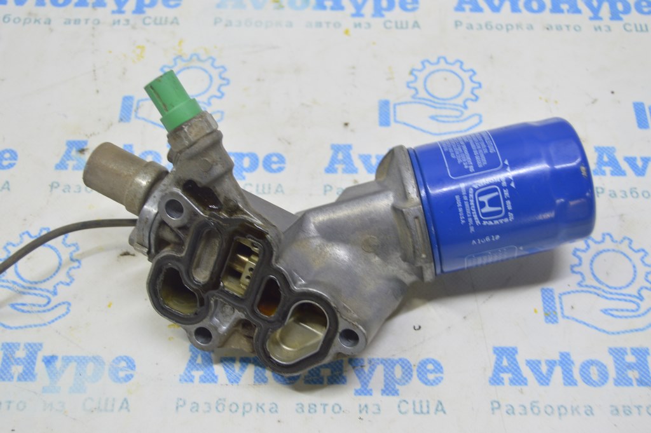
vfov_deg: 28.0
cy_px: 216
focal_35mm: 48
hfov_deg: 41.1
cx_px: 326
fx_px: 867
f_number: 5.6
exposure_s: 1/20
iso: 400
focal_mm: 32
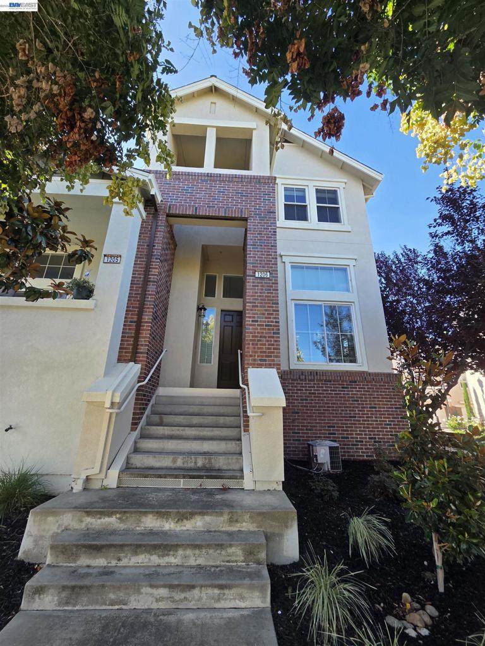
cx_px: 242
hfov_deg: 89.9
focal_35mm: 13
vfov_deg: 106.2
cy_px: 323
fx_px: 243
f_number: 2.2
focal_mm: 2.2
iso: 50
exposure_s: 1/329
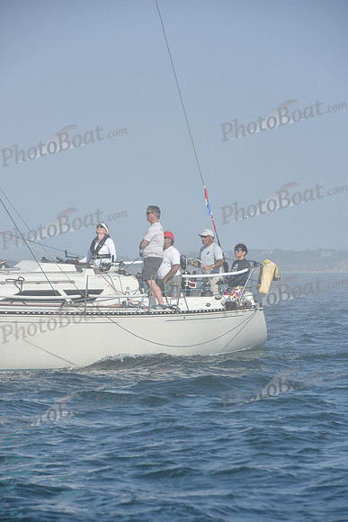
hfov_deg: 6.9
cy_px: 261
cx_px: 174
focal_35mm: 200
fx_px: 2898
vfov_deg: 10.3
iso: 320
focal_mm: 200
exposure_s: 1/1250
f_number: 10
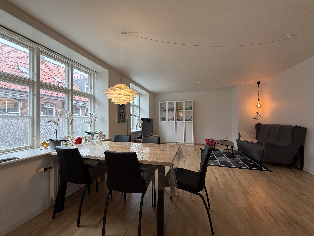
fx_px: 127
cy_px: 118
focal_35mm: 14
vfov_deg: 85.7
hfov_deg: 102.1
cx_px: 157
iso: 160
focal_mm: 2.22
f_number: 2.2
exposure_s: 1/100
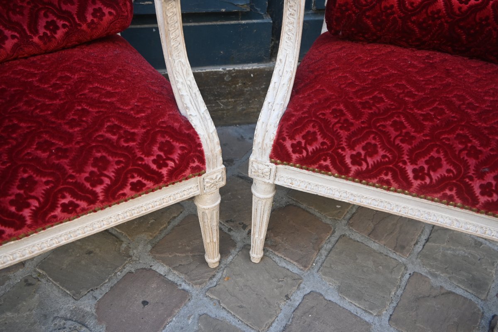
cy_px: 166
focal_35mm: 29
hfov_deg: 63.2
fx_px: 405
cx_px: 249
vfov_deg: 44.6
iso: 360
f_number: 4
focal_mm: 19.5
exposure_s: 1/250
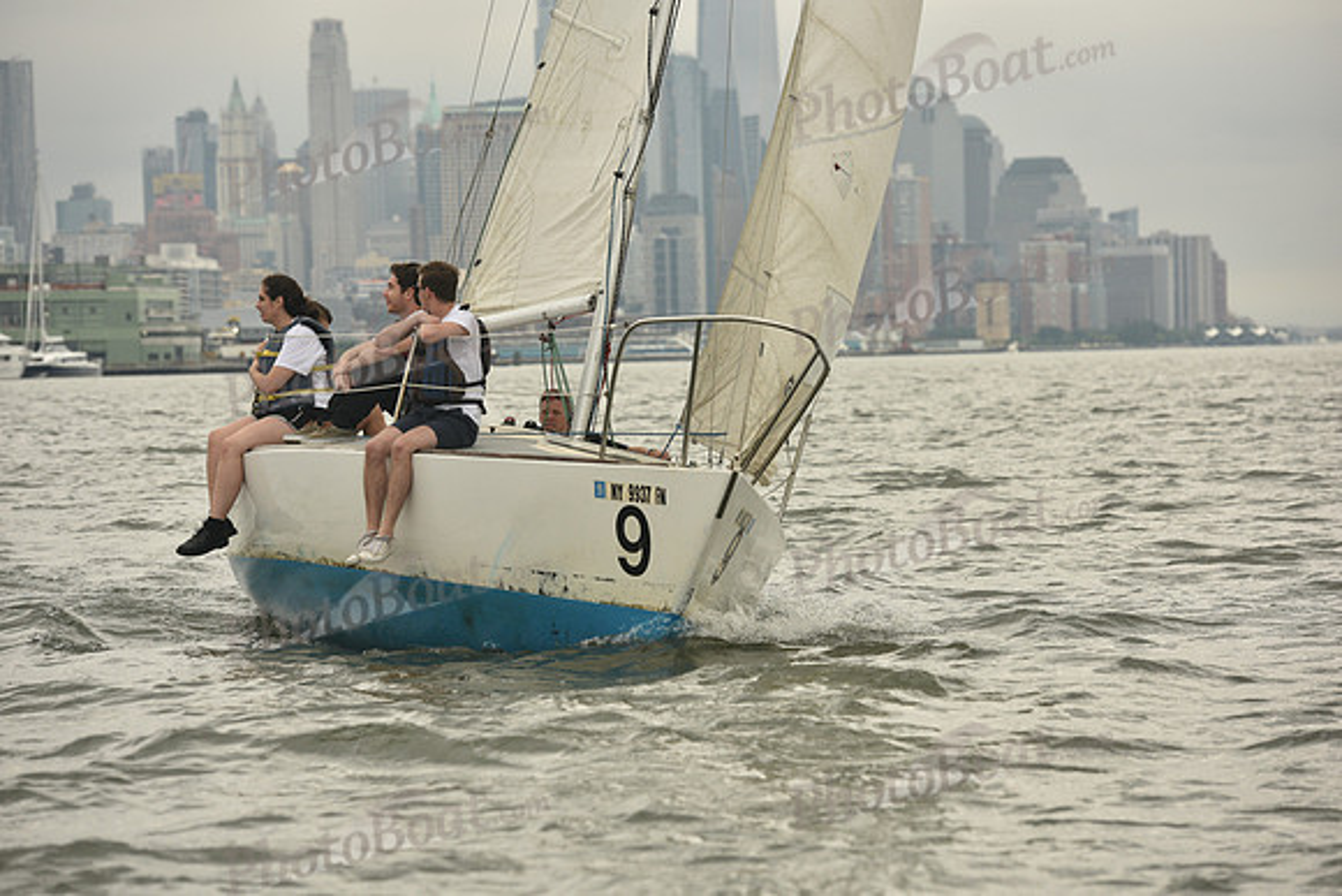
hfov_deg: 13.7
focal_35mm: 150
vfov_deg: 9.2
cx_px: 671
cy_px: 448
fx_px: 5593
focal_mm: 150
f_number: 5.6
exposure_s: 1/1600
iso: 320
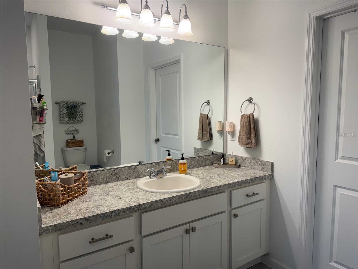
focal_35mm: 24
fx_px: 248
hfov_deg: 71.6
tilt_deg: -5.0
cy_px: 134
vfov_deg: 56.8
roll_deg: +1.6
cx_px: 179
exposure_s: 1/185
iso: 100
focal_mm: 6.76
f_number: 1.78
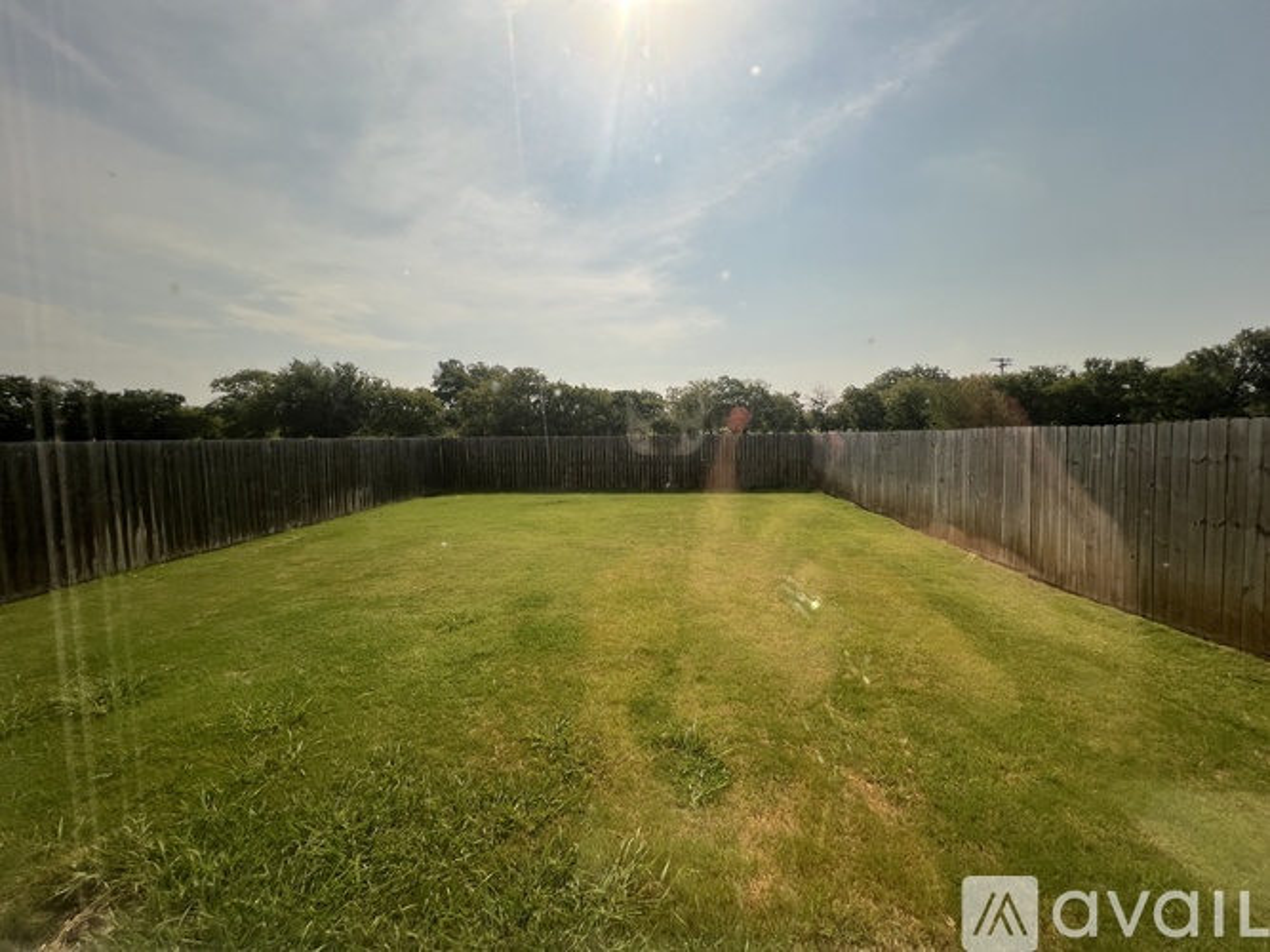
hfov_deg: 106.2
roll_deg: +1.3
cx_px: 635
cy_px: 476
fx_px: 477
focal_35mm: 13
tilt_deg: -4.4
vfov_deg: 89.9
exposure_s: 1/2538
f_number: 1.8
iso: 32
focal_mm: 1.57
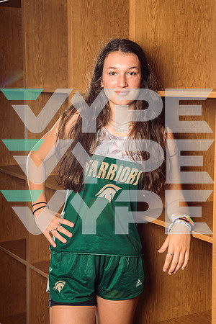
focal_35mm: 70
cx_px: 108
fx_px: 630
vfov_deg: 28.8
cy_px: 162
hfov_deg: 19.5
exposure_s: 1/250
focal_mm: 70
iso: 125
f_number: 9
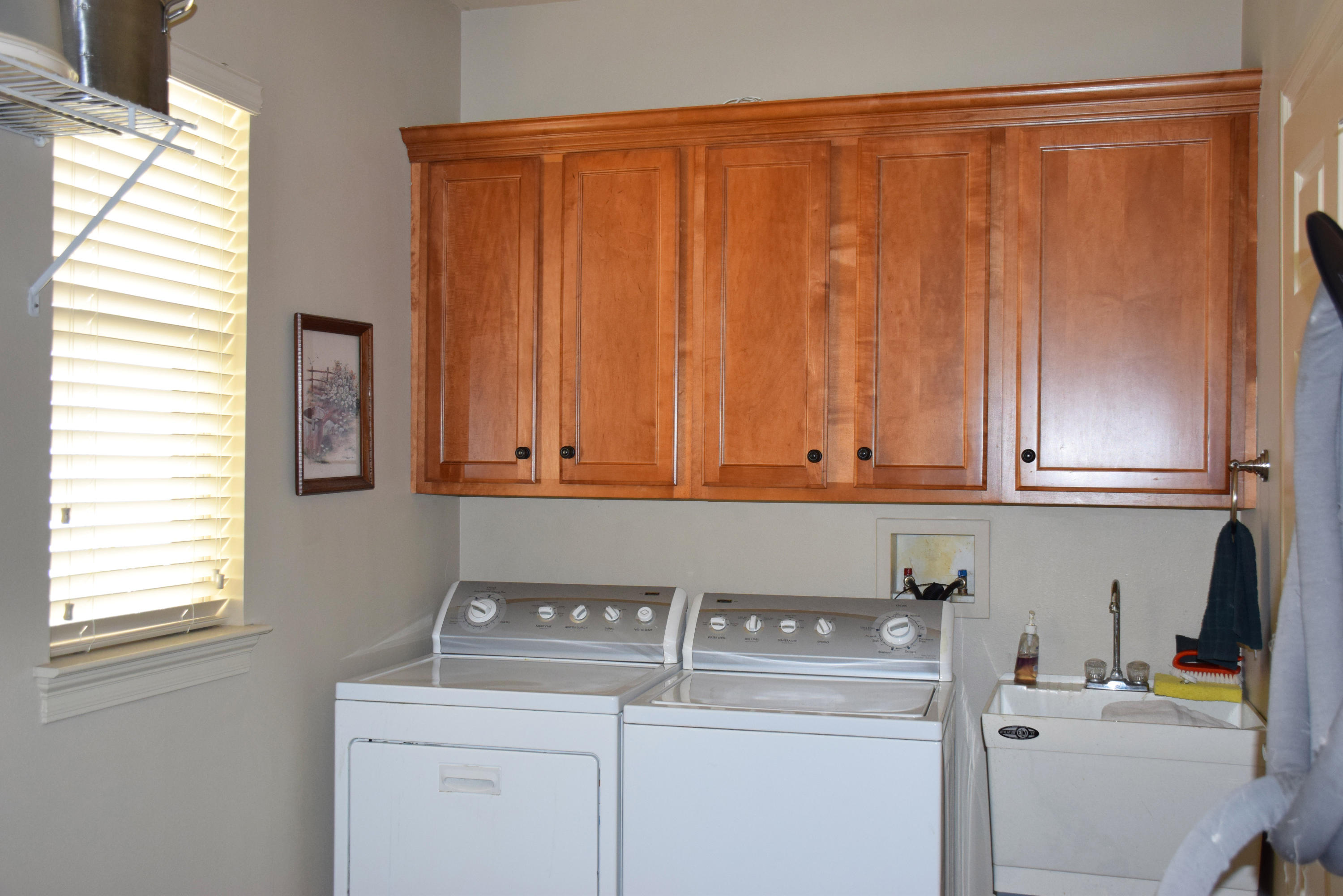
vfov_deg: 36.9
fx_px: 1343
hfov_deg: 53.1
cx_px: 672
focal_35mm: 36
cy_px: 448
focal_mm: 24
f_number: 5.6
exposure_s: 1/100
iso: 800
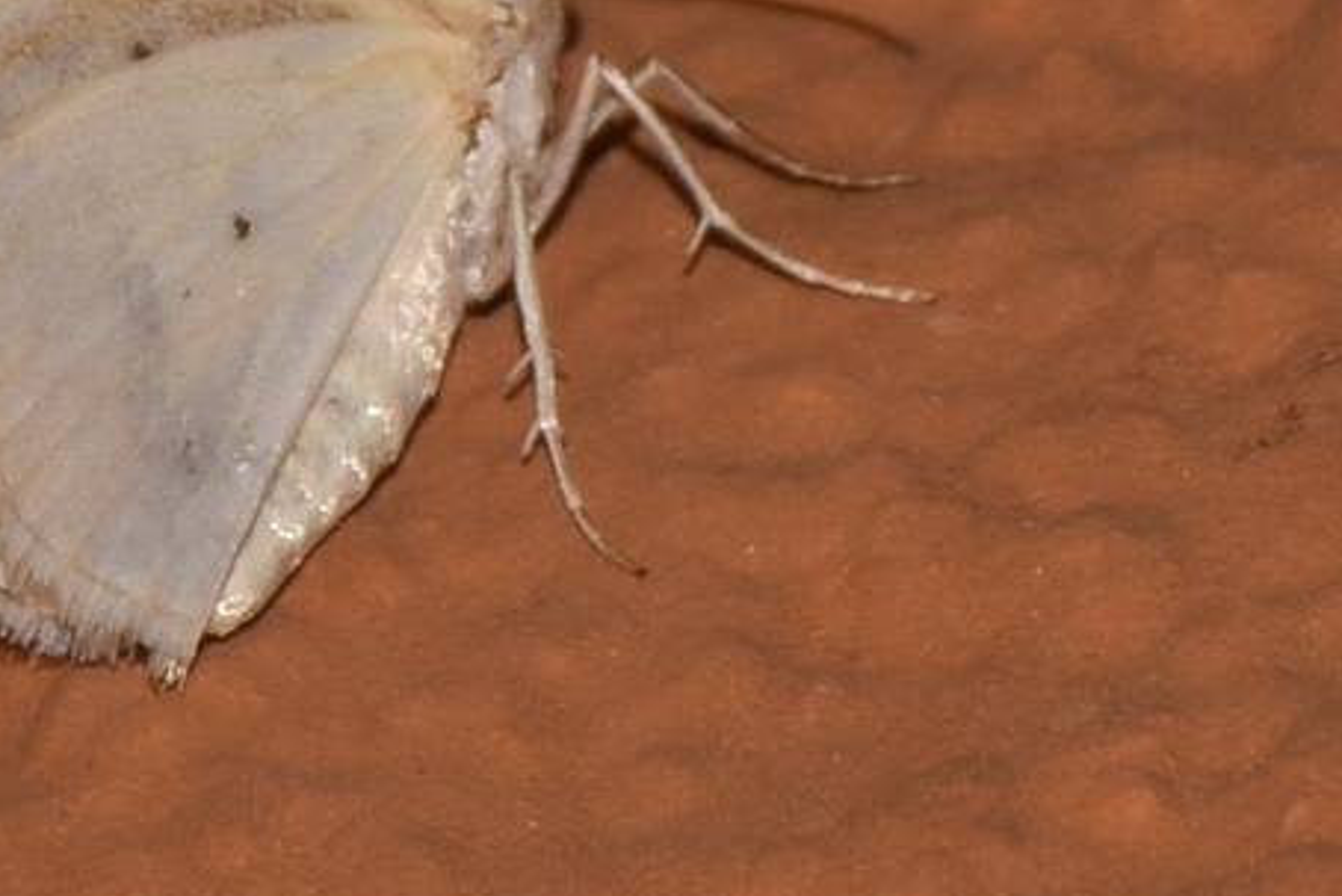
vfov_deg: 3.1
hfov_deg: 4.6
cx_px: 300
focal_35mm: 443
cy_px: 89
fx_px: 16518
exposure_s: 1/160
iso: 125
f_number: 10
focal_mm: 140
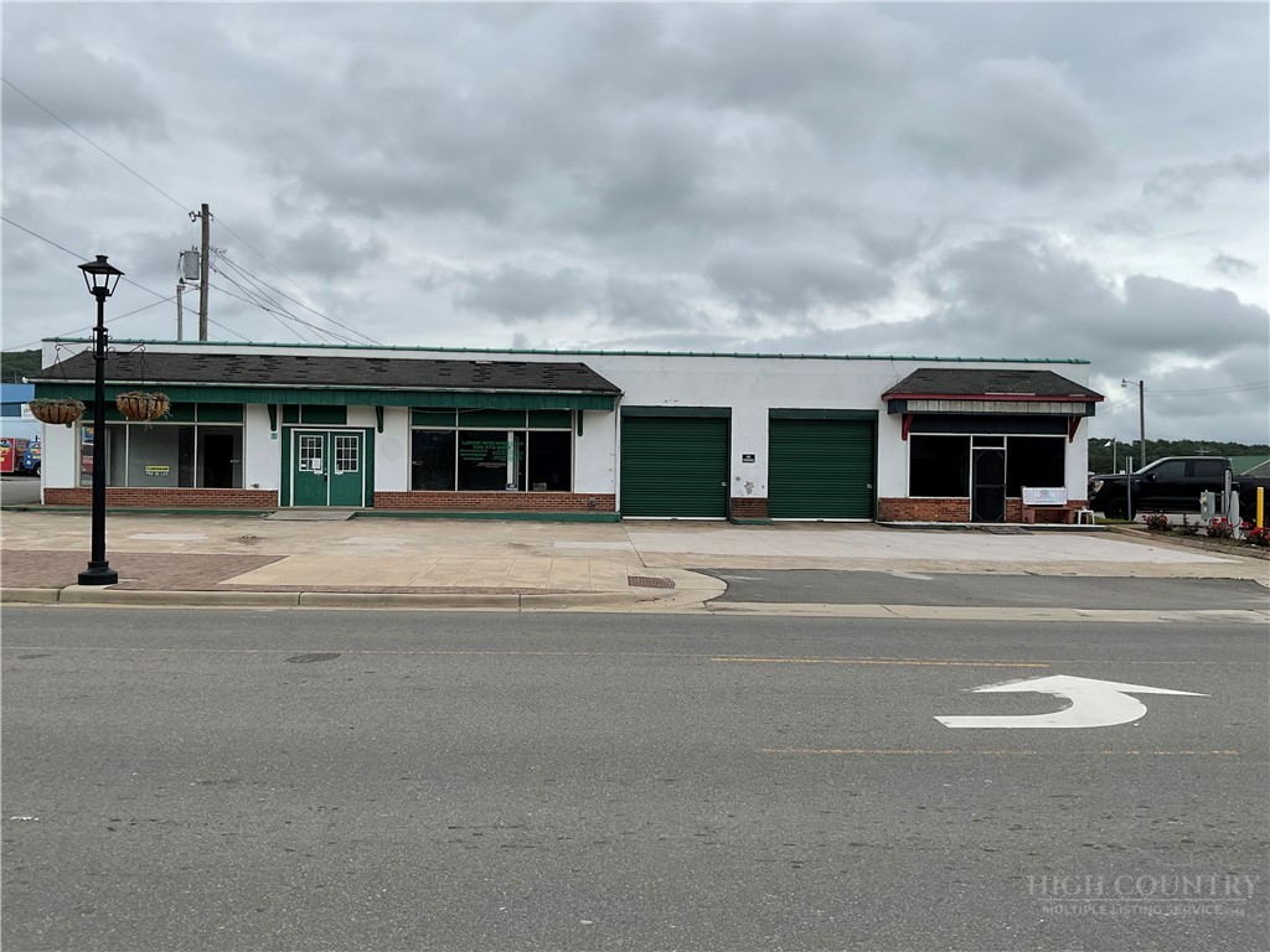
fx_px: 1064
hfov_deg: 61.7
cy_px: 476
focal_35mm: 29
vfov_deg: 48.2
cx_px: 635
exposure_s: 1/2801
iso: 16
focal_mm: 3
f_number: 1.8
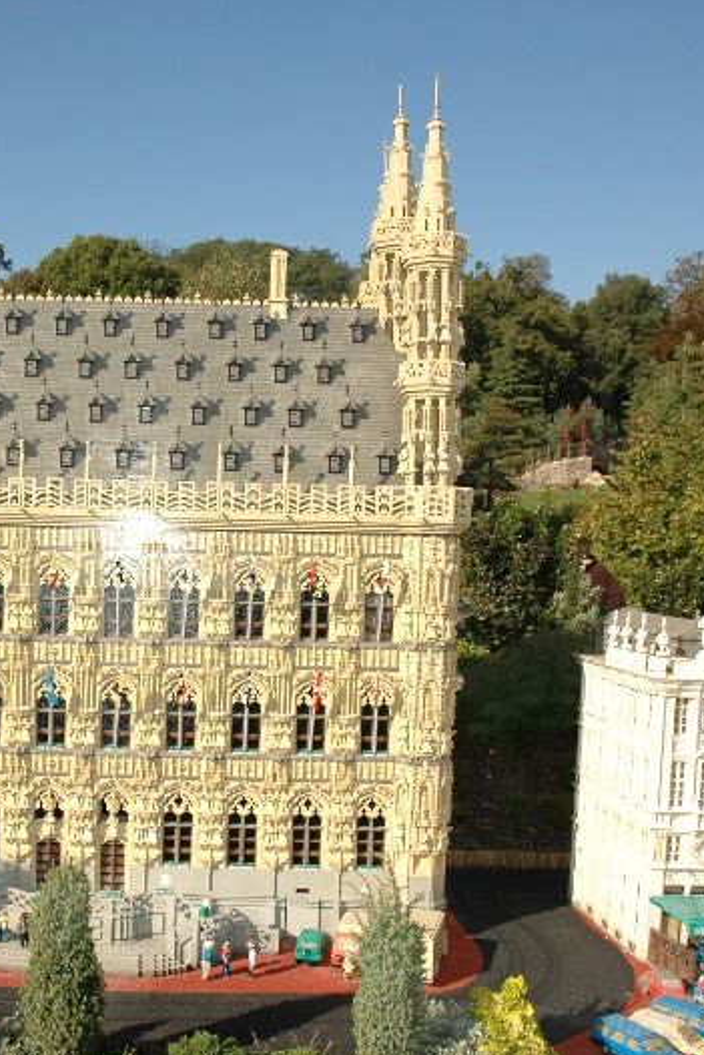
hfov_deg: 31.5
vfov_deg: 47.4
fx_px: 1202
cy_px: 525
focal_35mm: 41
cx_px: 104
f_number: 5.6
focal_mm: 18
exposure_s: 1/500
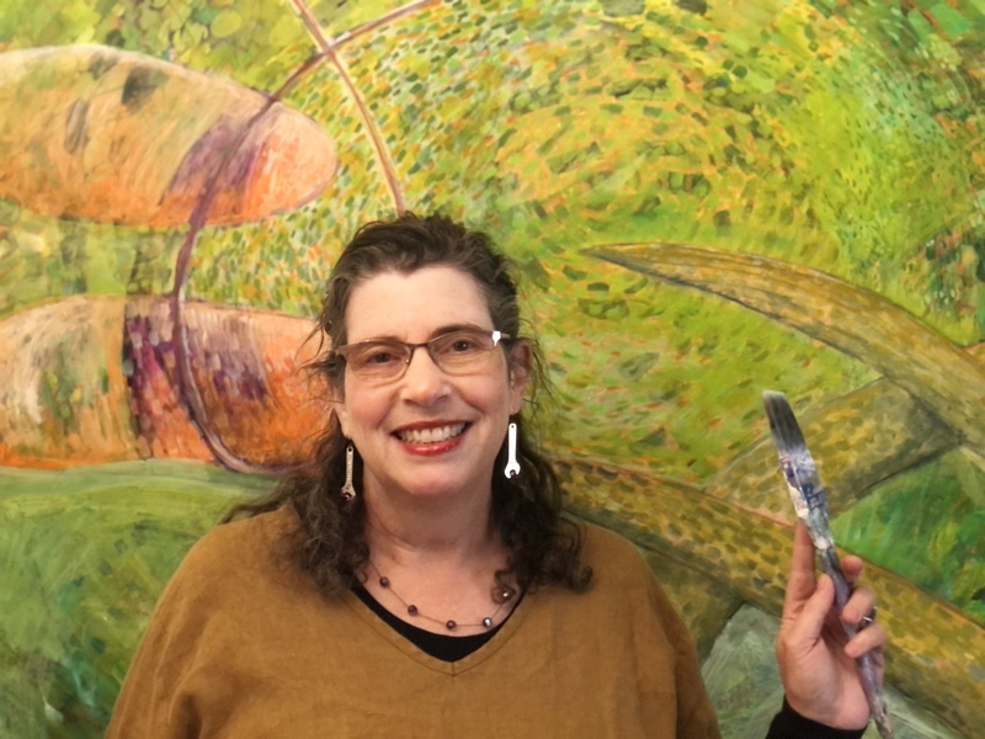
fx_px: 1622
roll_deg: -0.4
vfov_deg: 25.7
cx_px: 492
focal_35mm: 57
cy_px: 370
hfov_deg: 33.8
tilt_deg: -2.7
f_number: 2.8
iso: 640
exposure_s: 1/30
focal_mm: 6.6
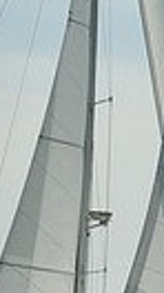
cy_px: 84
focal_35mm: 323
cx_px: 81
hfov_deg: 3.8
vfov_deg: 6.7
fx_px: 2503
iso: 320
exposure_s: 1/1000
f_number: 11
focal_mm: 70
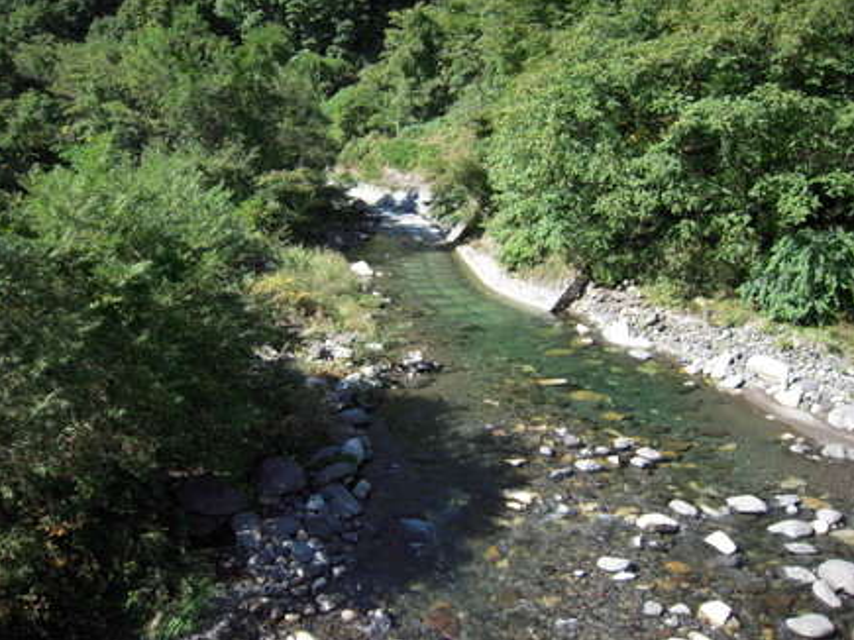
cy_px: 312
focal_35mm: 29
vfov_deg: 48.2
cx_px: 422
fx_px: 715
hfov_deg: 61.7
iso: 100
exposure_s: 1/400
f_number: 2.7
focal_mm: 5
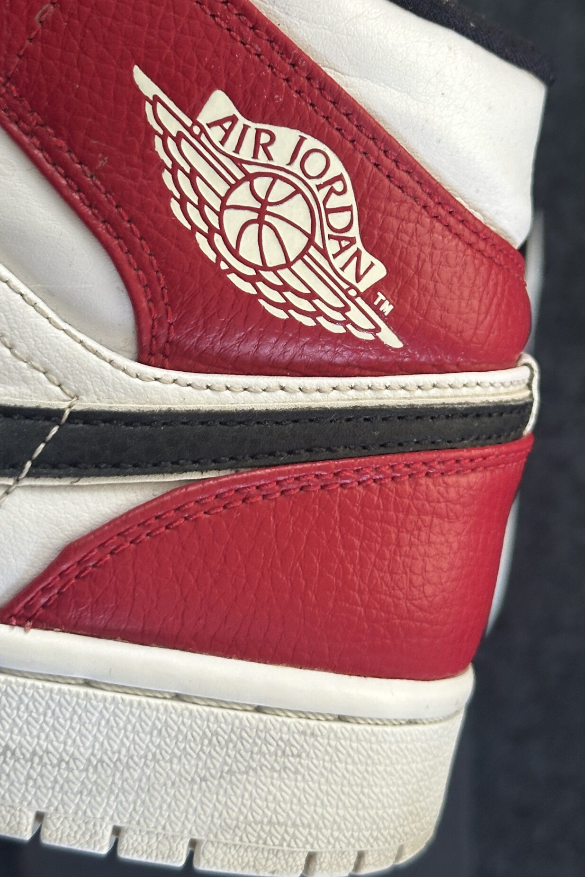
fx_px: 1681
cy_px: 307
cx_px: 243
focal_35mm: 69
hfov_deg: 19.7
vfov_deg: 29.1
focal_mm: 6.86
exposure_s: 1/50
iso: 100
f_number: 1.78
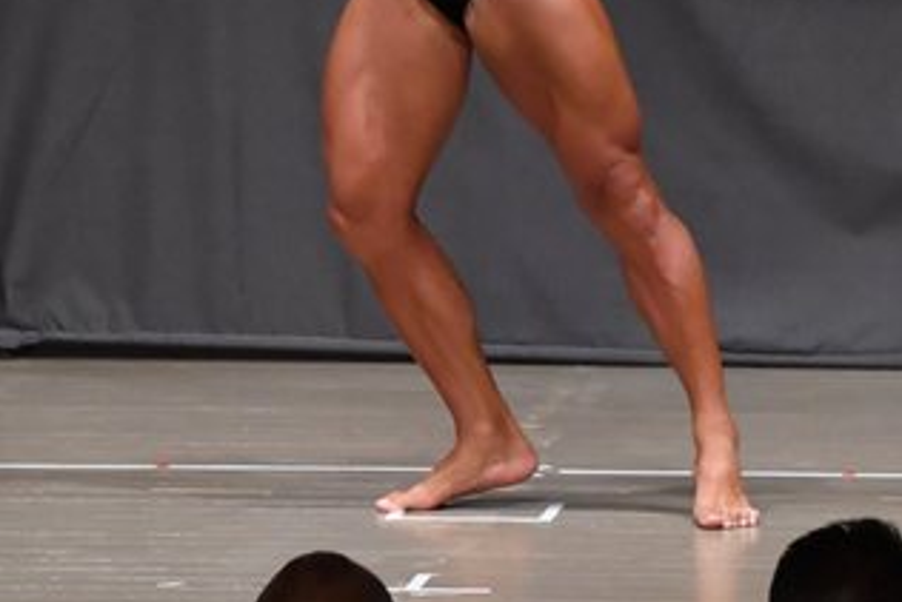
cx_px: 601
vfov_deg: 2.8
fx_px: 12408
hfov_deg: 4.2
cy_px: -60
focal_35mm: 495
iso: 6400
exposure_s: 1/400
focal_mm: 135
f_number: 5.6
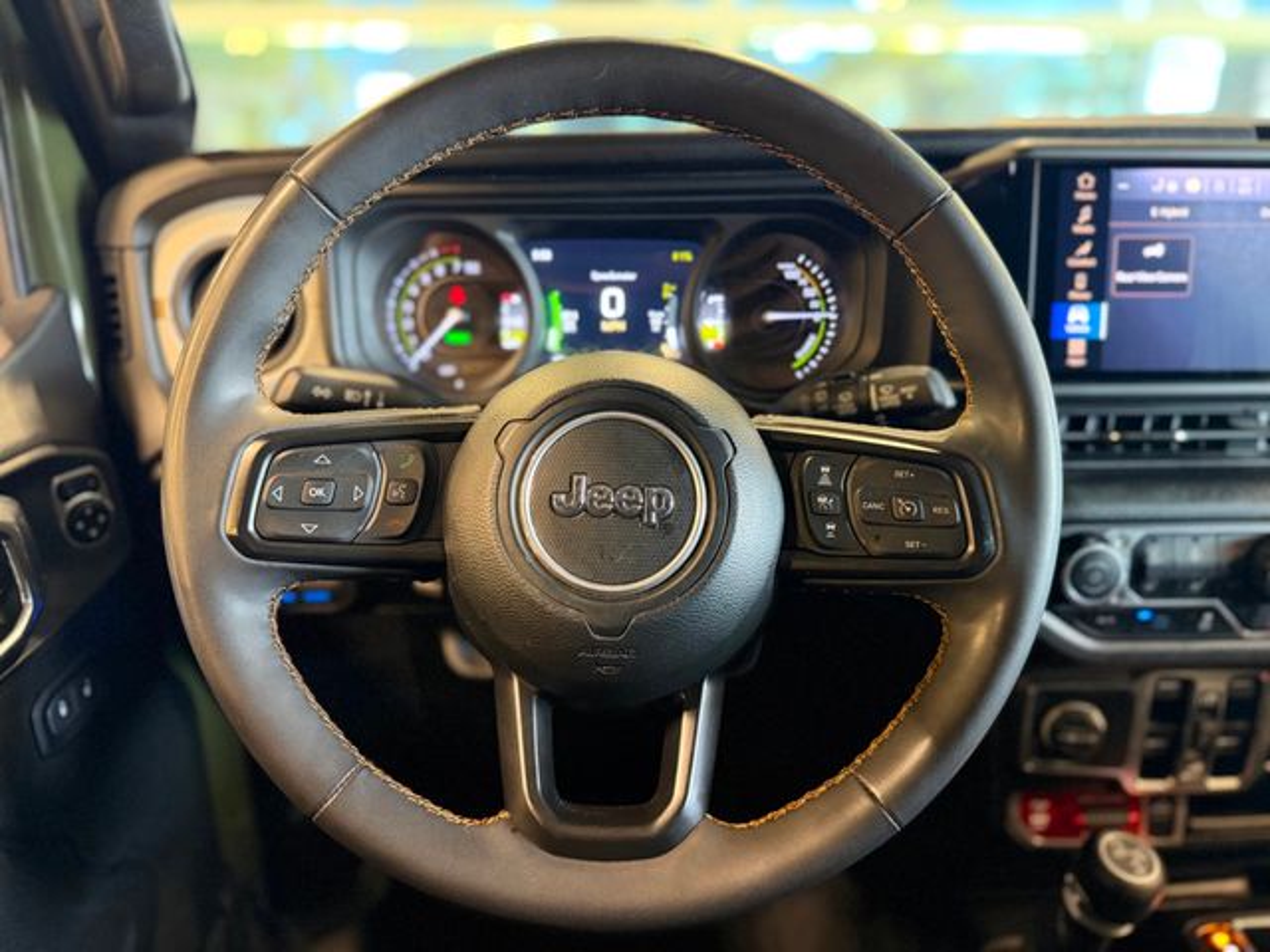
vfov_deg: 56.8
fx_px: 881
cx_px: 635
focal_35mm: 24
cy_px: 476
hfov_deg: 71.6
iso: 800
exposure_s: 1/60
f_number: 1.78
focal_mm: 6.76
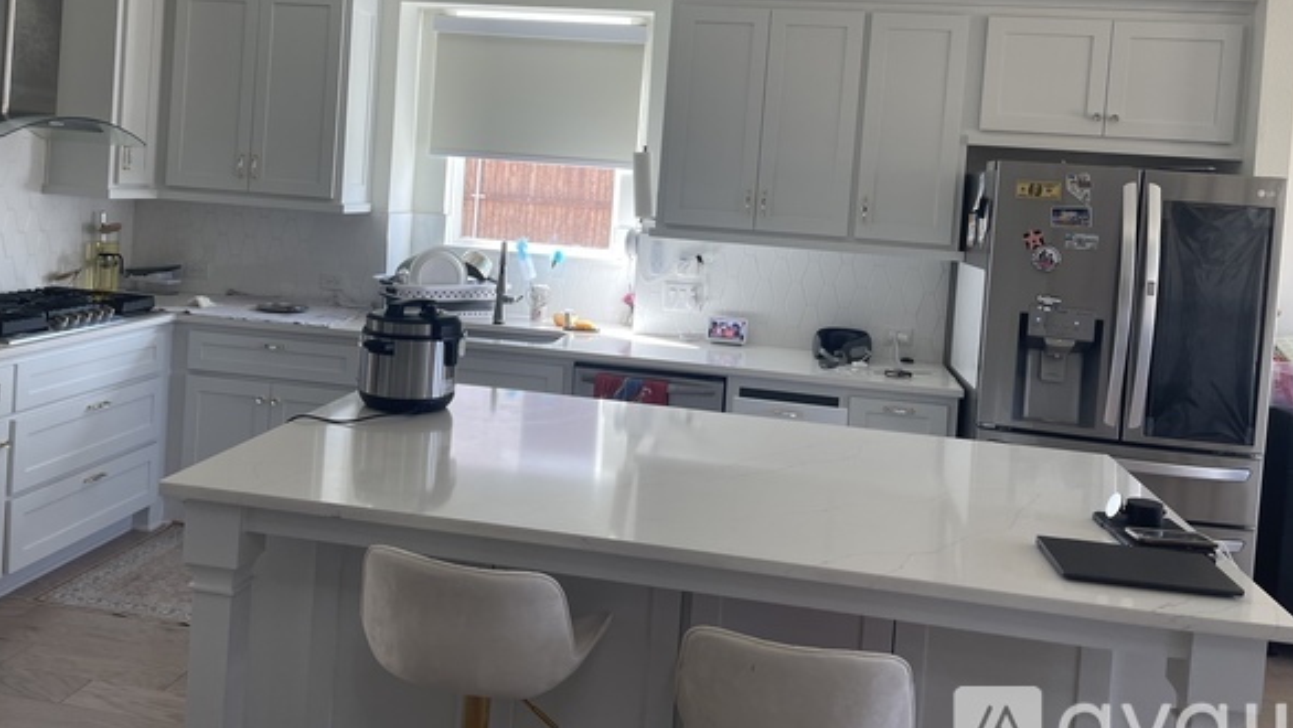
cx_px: 575
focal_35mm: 31
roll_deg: -3.7
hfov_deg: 62.4
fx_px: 1063
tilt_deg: -2.8
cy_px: 223
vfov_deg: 37.3
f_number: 1.6
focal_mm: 5.1
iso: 64
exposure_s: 1/120
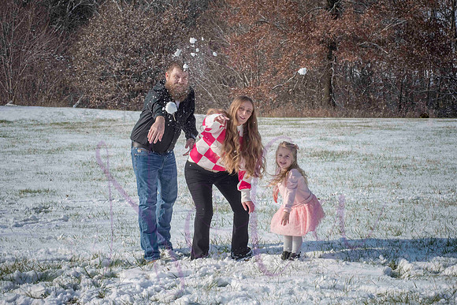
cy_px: 152
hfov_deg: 25.4
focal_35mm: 80
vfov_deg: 17.1
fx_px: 1016
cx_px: 228
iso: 640
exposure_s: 1/1000
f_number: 14
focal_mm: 80
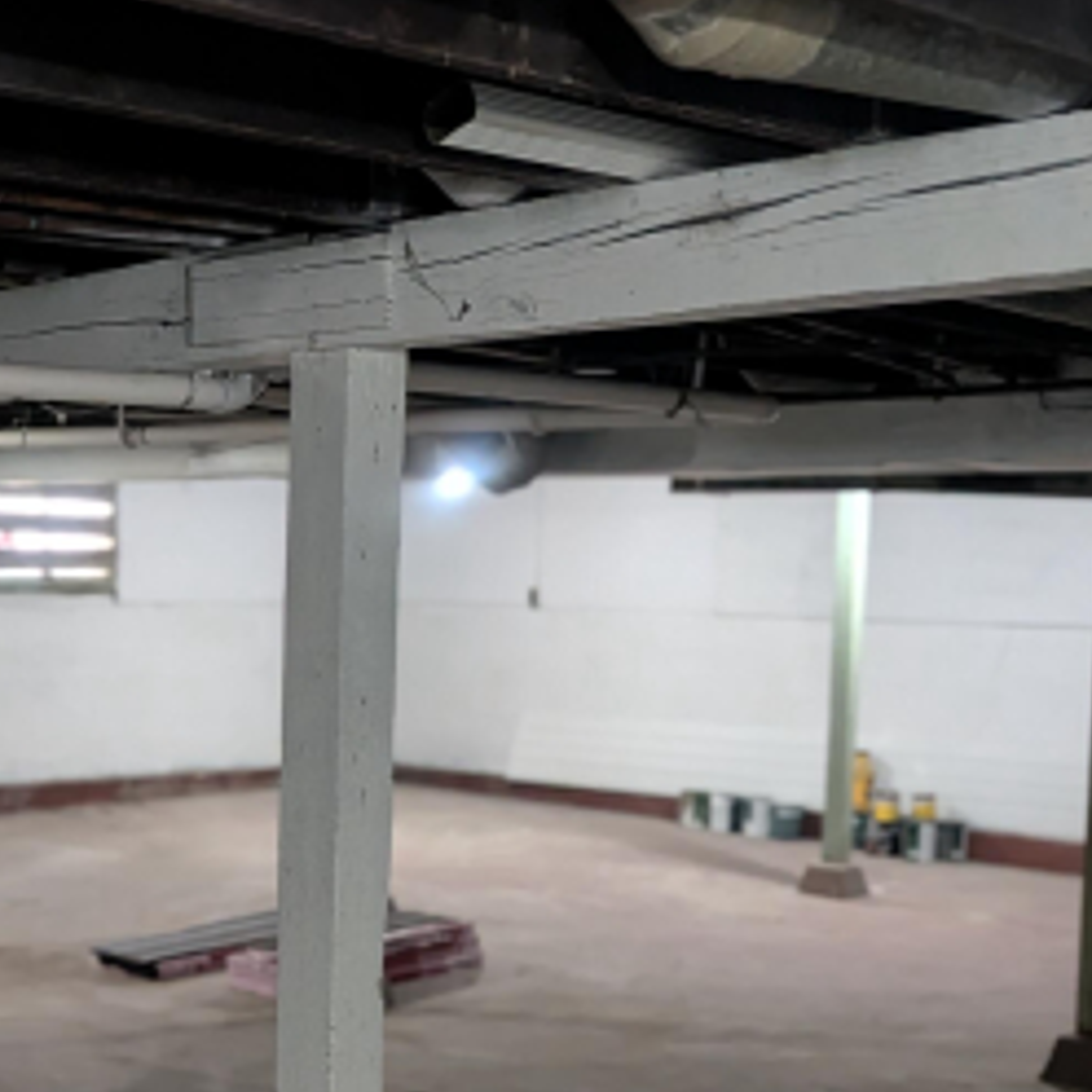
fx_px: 2034
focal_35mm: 57
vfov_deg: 29.9
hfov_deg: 28.3
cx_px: 11
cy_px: 682
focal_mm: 4.53
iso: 716
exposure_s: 1/60
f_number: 1.7
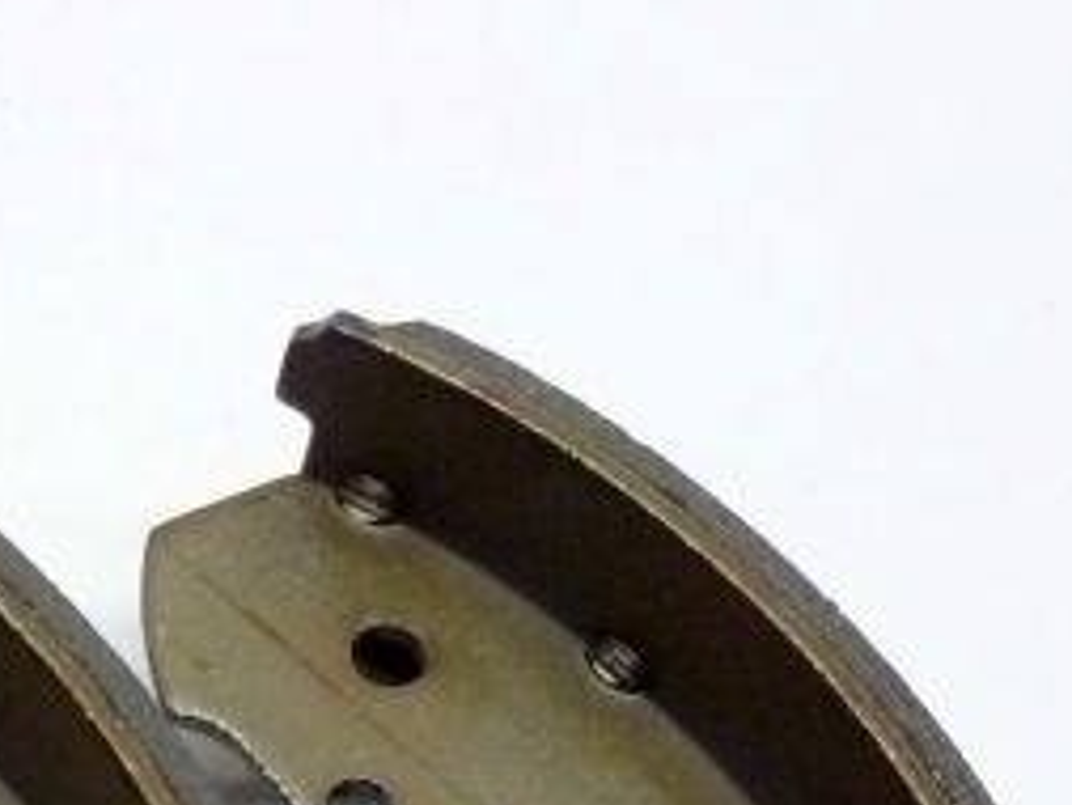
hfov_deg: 16.6
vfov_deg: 12.6
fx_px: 3315
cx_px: -561
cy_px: 1445
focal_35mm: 107
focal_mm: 4.7
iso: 400
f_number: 3.4
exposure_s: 1/30
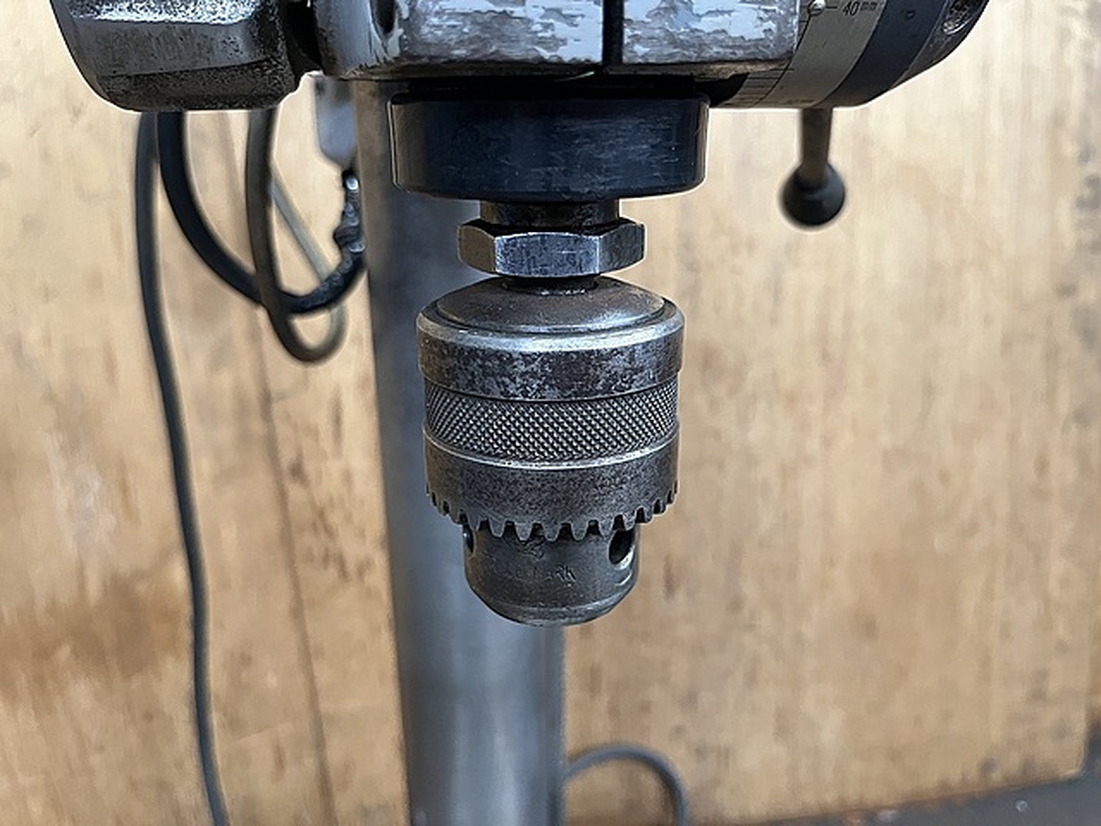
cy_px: 413
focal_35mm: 26
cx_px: 550
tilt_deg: -20.1
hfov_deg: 67.3
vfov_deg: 53.1
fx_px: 827
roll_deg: +1.2
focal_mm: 5.1
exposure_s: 1/60
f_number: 1.6
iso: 400
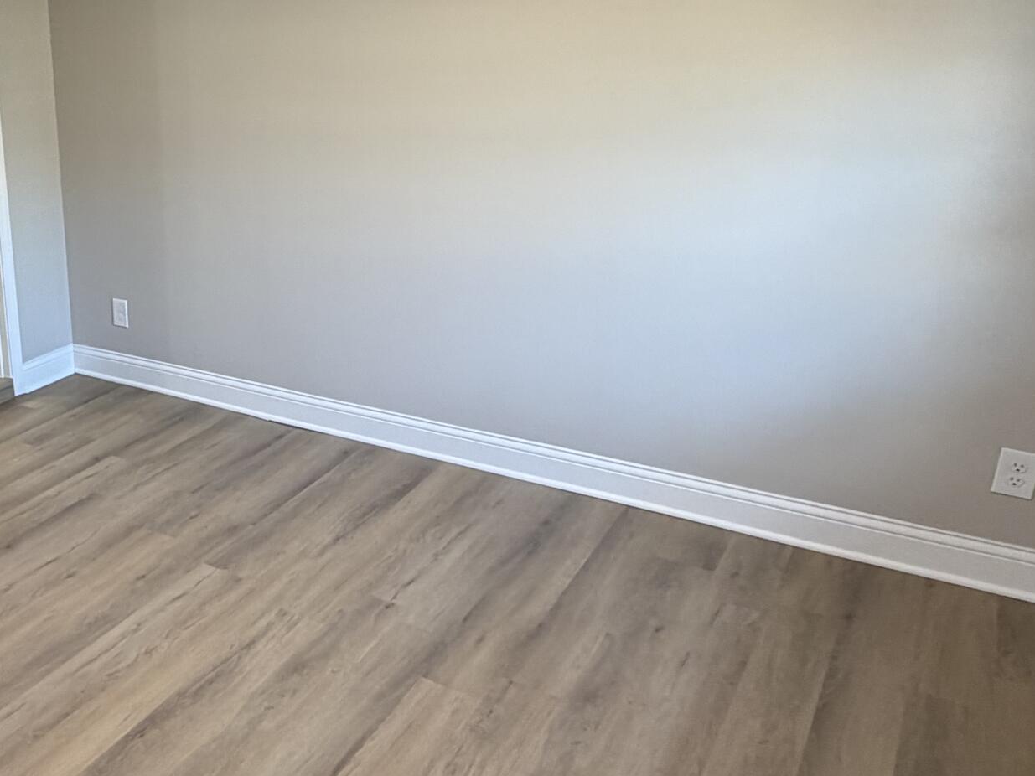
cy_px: 326
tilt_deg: -16.7
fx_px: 1016
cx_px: 116
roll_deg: +3.6
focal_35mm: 34
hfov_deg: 48.6
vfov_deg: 41.7
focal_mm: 2.22
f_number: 2.2
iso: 250
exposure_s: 1/60
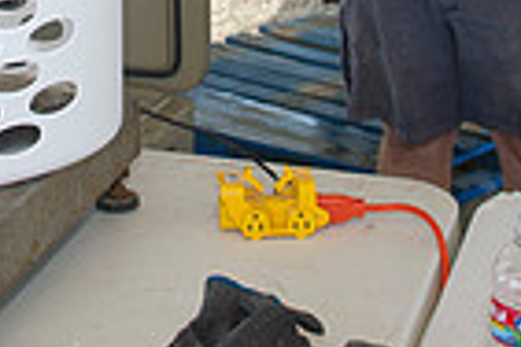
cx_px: 122
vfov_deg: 12.8
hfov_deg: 20.4
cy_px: -229
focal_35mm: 99
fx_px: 1433
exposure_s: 1/200
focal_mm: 24
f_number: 4
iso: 125
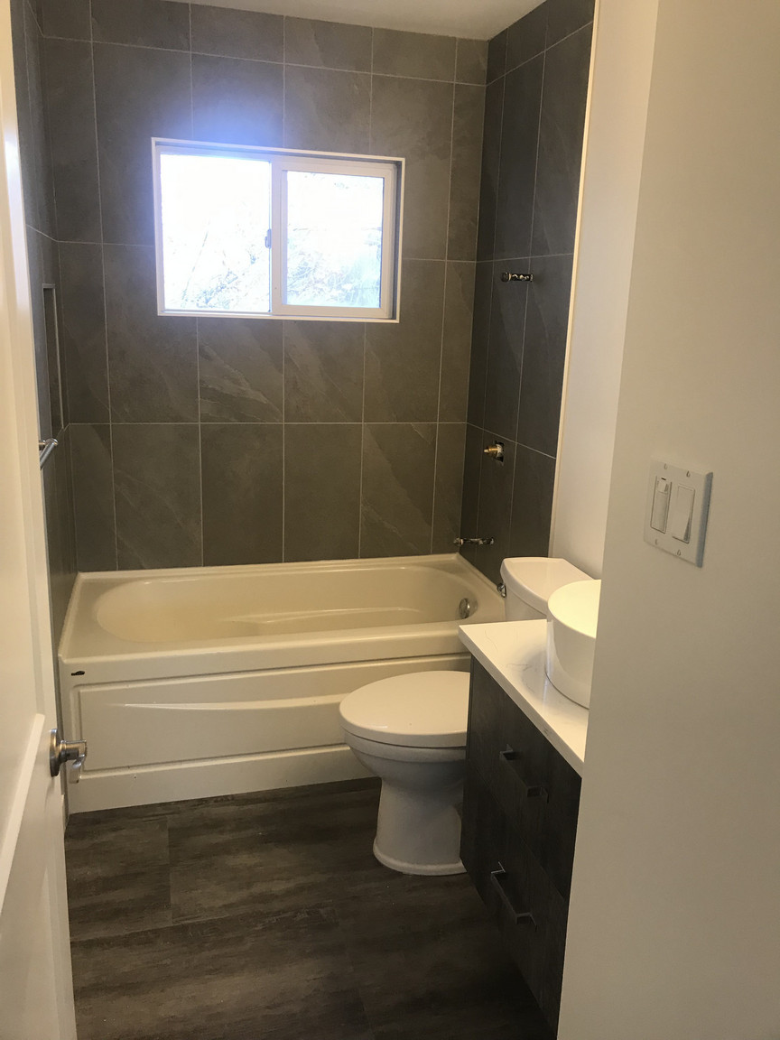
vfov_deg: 63.4
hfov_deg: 49.7
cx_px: 390
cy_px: 520
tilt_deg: -14.0
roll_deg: -3.2
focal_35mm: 28
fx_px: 841
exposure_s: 1/30
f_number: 1.8
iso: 20
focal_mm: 3.99
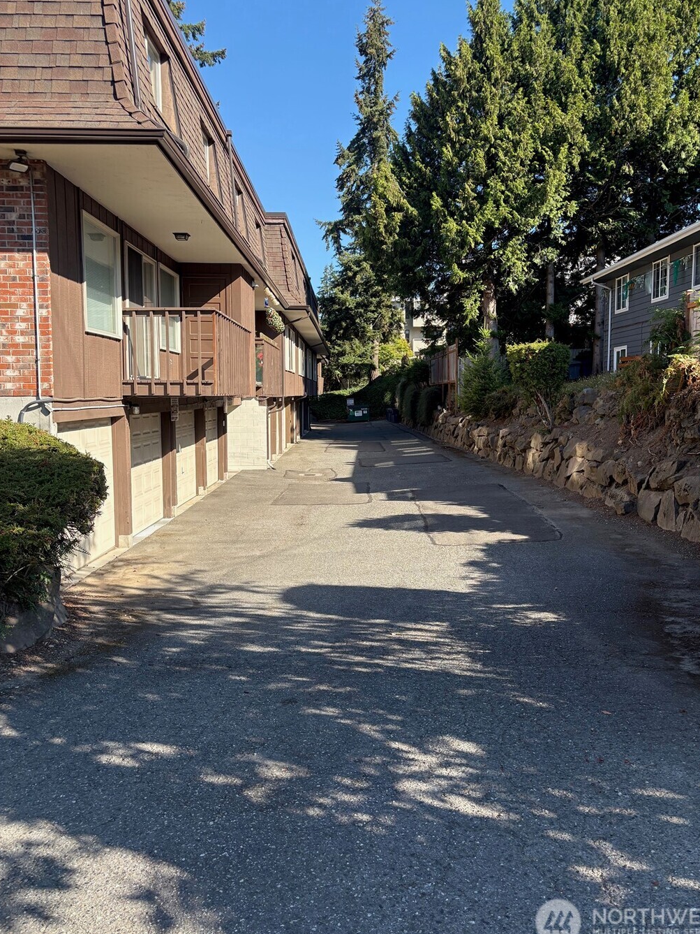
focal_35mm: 28
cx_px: 372
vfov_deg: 63.4
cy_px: 451
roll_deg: +0.3
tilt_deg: -3.9
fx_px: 755
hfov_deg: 49.7
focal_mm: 5.96
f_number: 1.6
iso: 64
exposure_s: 1/1311
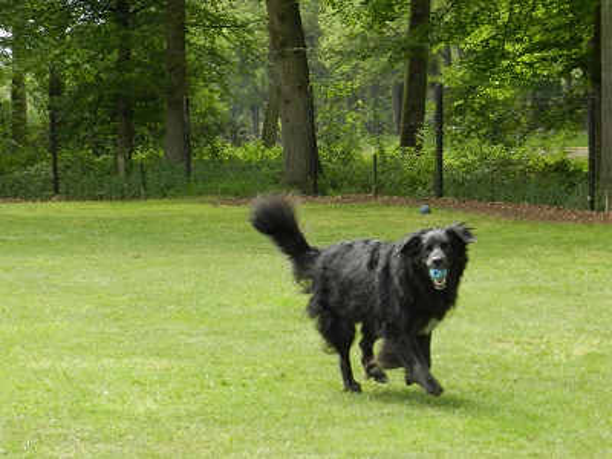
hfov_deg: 17.1
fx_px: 2033
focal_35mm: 115
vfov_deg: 12.9
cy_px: 230
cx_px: 306
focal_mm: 20.5
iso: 450
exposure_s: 1/400
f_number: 4.8
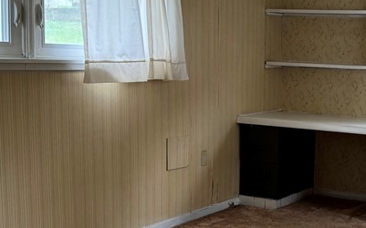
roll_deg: -1.3
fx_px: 648
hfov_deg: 29.5
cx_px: 366
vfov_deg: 19.8
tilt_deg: -9.8
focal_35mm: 65
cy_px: 170
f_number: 1.78
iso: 160
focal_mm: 6.76
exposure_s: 1/121
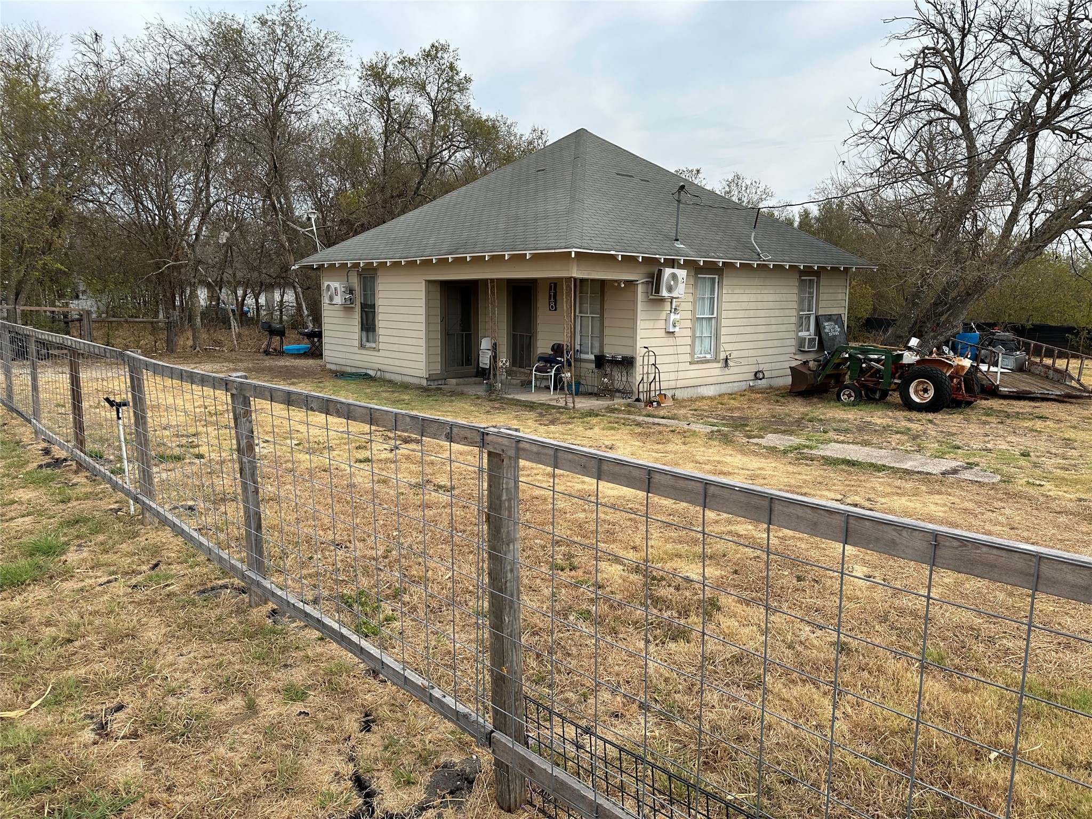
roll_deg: -1.7
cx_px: 546
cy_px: 410
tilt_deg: -7.1
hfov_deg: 71.6
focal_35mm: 24
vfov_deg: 56.8
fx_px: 757
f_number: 1.78
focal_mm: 6.86
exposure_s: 1/3155
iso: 80
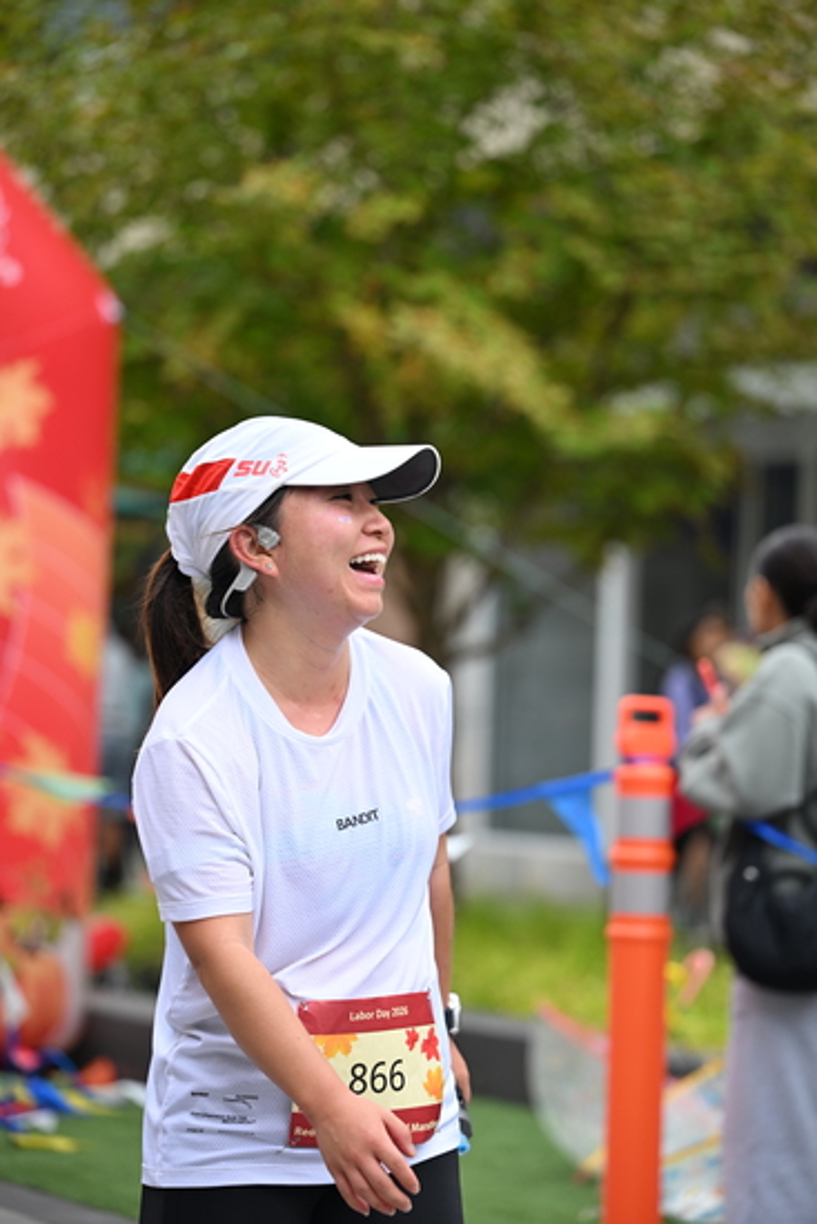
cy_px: 612
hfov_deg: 13.8
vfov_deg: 20.6
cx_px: 408
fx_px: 3368
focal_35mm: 99
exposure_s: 1/2000
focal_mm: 99
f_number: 2.8
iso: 640
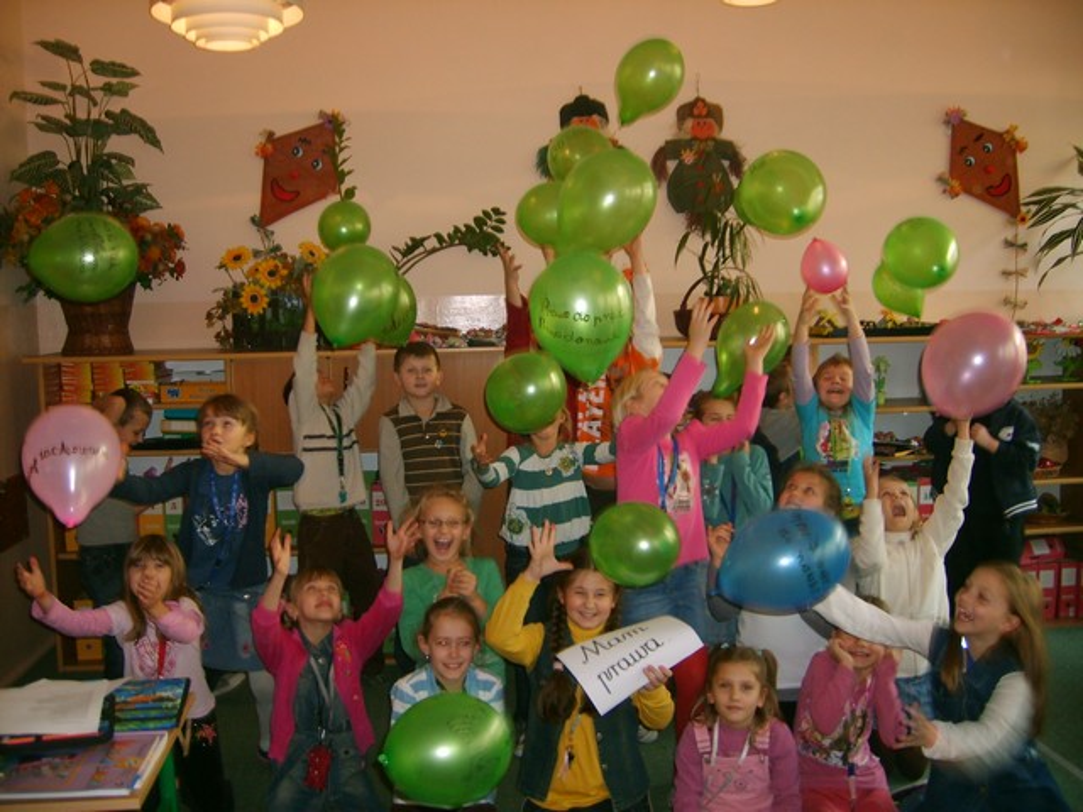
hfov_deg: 52.6
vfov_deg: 40.7
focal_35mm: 35
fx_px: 1095
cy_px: 406
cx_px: 542
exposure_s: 1/30
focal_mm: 5.8
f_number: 2.8
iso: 100
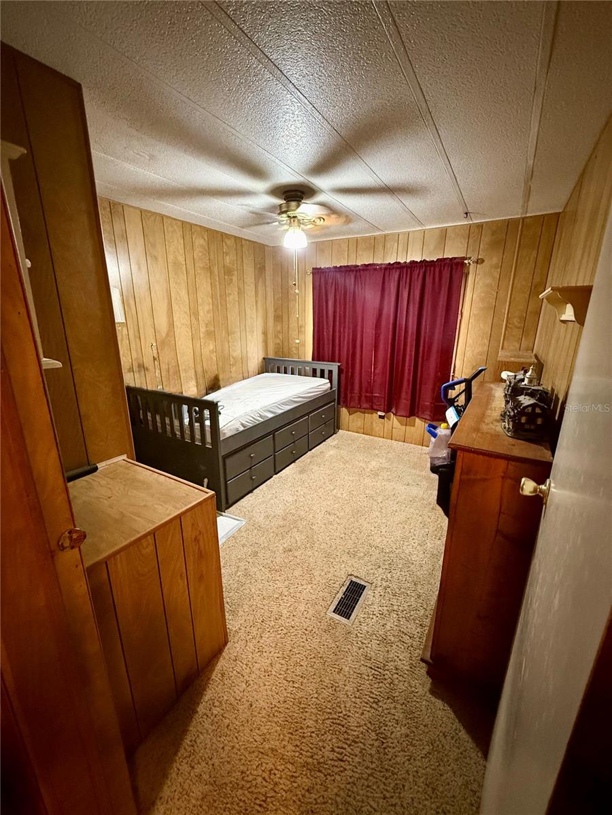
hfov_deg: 85.7
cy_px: 408
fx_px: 330
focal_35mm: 14
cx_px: 306
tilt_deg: -14.9
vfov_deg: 102.1
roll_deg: -0.1
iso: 1000
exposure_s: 1/40
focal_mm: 2.22
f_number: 2.2
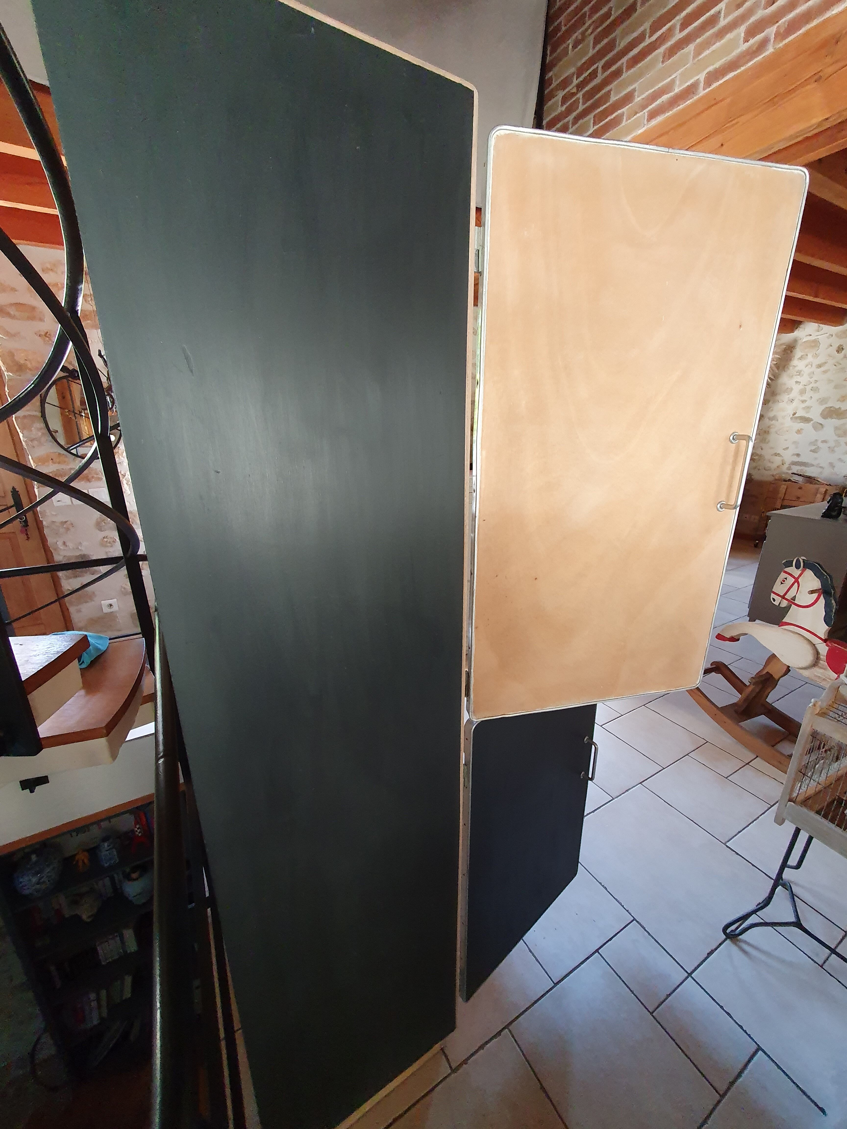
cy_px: 564
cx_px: 424
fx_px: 424
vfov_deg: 106.2
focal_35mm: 13
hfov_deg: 89.9
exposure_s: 1/50
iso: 400
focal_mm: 1.8
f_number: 2.2
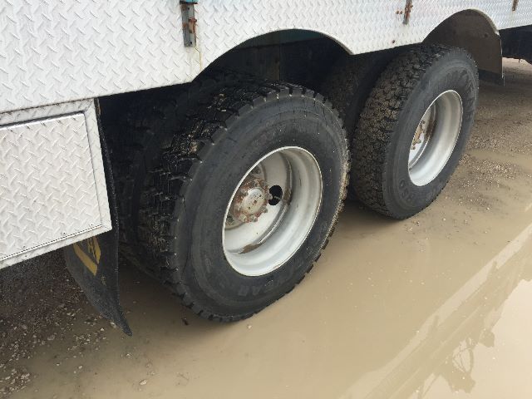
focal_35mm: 29
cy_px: 200
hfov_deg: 61.7
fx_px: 446
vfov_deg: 48.2
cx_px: 266
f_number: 2.2
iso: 32
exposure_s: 1/775
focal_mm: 4.15
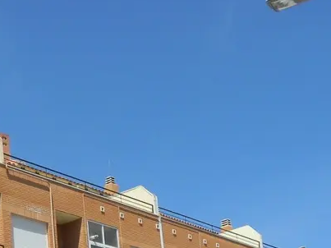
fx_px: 851
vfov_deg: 16.1
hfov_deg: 22.0
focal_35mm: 89
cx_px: 147
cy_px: 275
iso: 80
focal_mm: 5
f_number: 7.9
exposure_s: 1/202
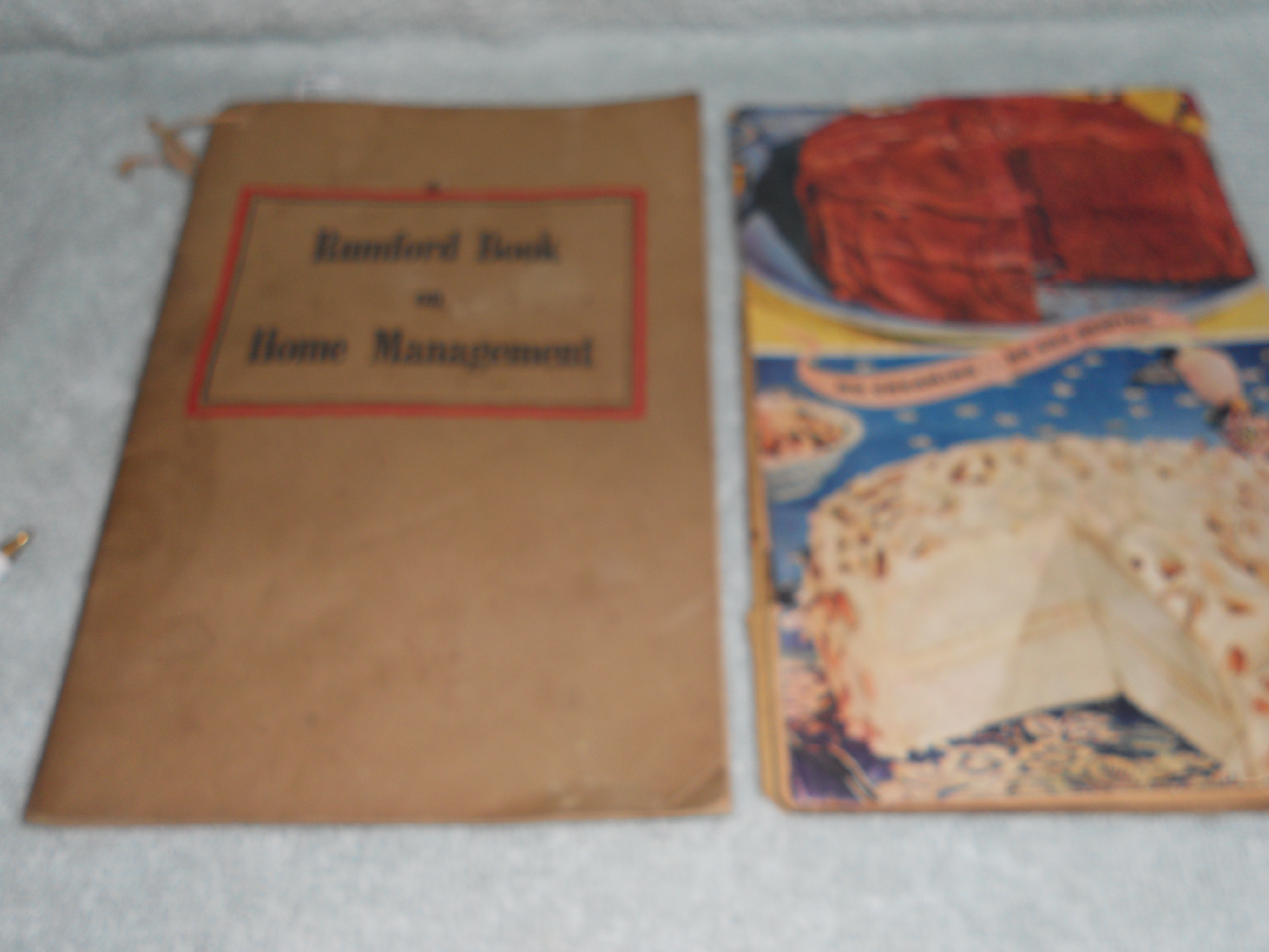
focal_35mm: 32
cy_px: 476
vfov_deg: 44.2
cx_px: 634
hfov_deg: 56.8
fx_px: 1173
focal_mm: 5.8
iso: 80
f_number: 8.8
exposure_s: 1/25
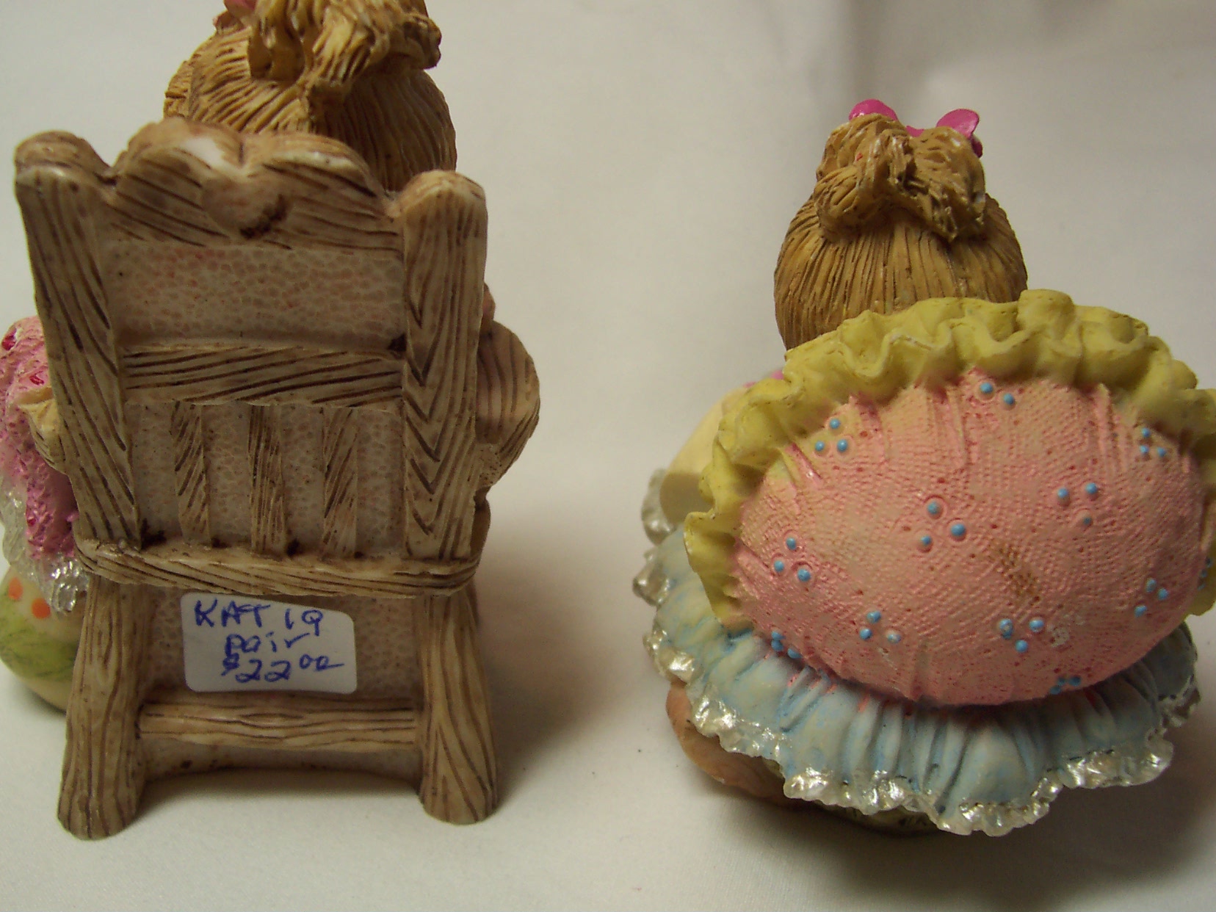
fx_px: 1300
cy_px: 456
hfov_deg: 50.1
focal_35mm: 37
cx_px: 608
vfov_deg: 38.7
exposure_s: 1/60
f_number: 2.8
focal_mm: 5.6
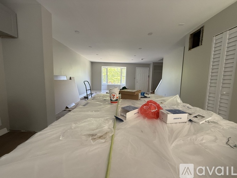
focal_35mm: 14
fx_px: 96
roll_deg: -1.0
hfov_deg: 102.1
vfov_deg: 85.7
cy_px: 89
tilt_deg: -5.1
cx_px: 118
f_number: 2.2
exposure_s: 1/99
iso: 320
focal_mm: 2.22
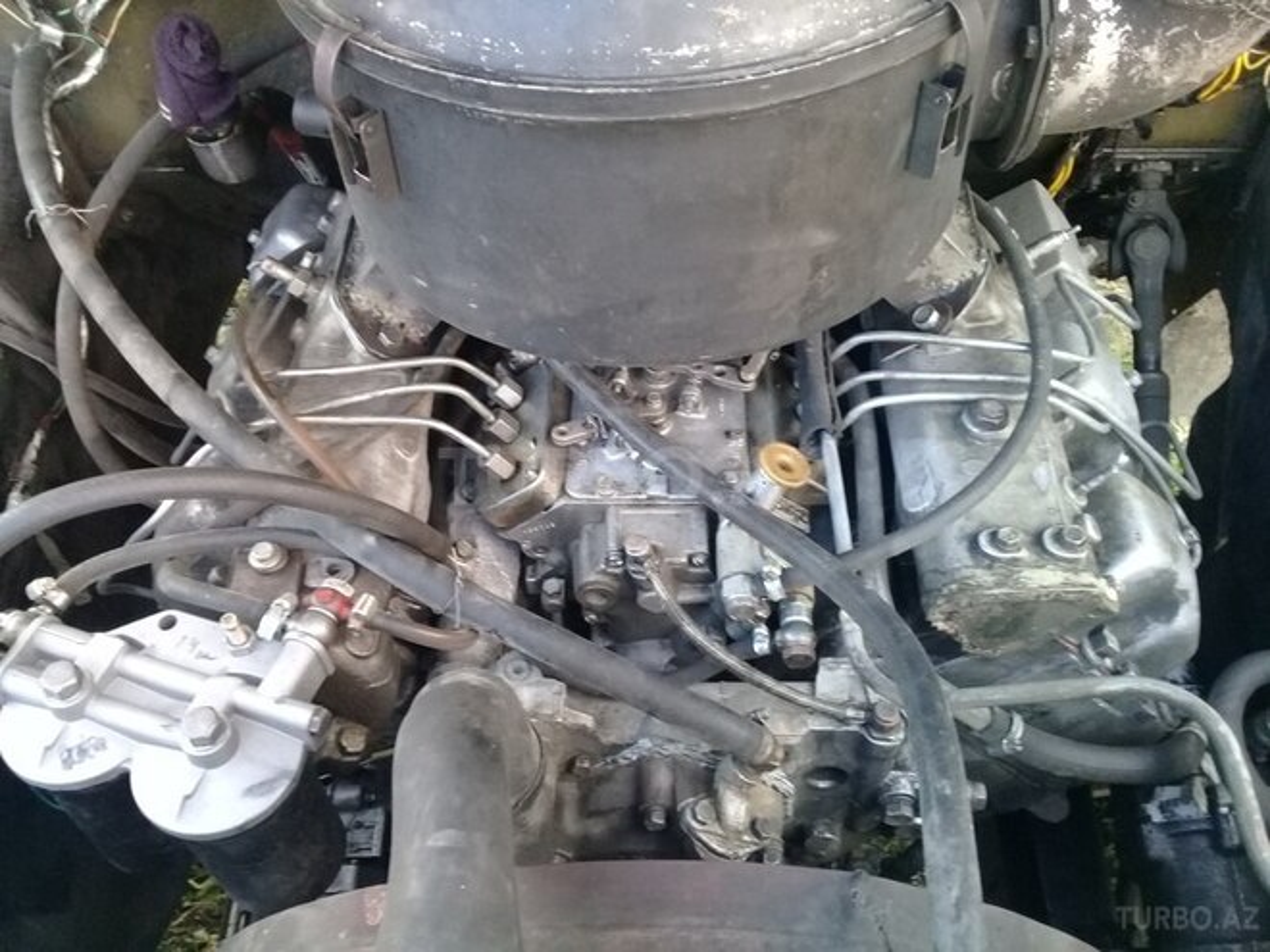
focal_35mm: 31
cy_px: 476
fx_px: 1137
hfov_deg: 58.4
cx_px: 635
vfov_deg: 45.4
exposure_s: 1/33
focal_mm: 3.3
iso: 160
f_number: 2.2
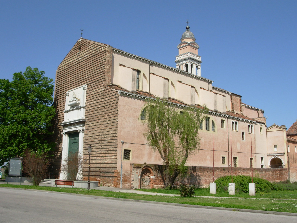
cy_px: 112
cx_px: 148
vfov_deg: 37.7
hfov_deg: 49.0
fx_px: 326
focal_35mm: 38
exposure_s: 1/683
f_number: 4.9
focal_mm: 6.3
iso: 50
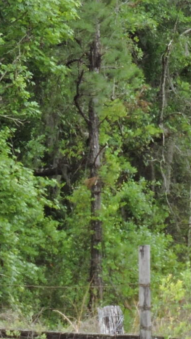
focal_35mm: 405
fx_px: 3646
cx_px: 265
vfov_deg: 5.3
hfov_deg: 3.0
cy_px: 381
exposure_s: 1/125
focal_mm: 15.2
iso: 100
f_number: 4
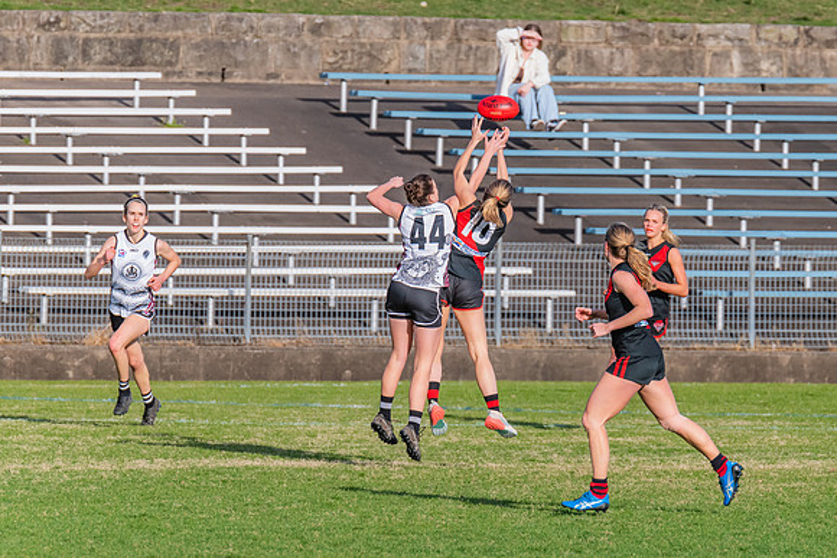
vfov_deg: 2.1
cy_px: 266
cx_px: 516
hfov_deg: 3.2
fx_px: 14961
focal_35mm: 643
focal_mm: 420
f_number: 9
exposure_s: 1/1250
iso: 800
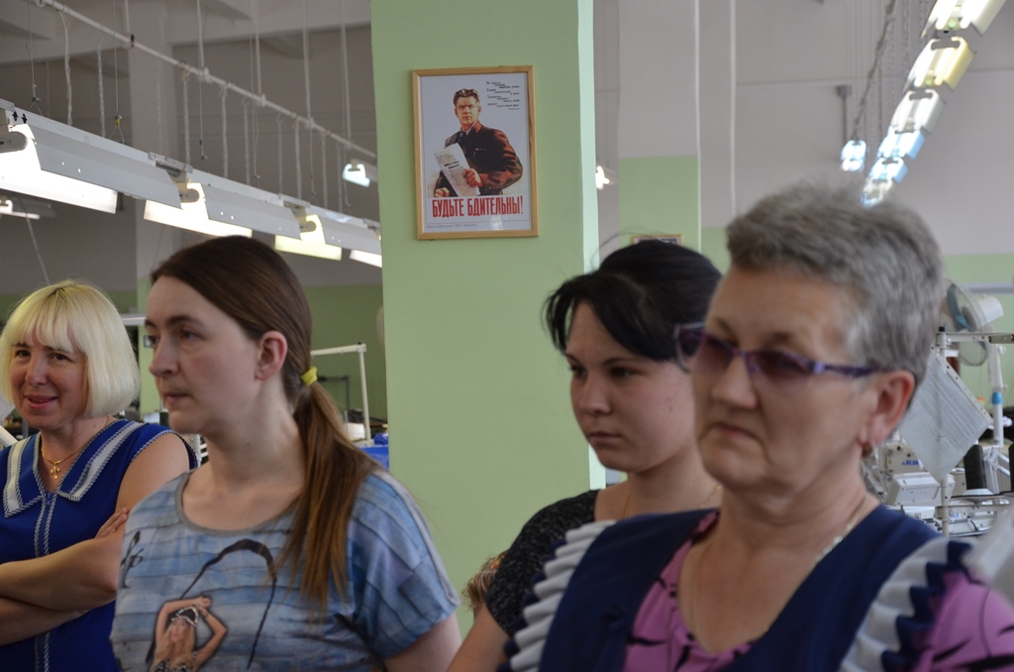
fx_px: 2445
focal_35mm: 87
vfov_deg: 15.6
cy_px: 336
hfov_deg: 23.4
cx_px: 507
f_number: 5
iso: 640
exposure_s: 1/250
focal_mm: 58
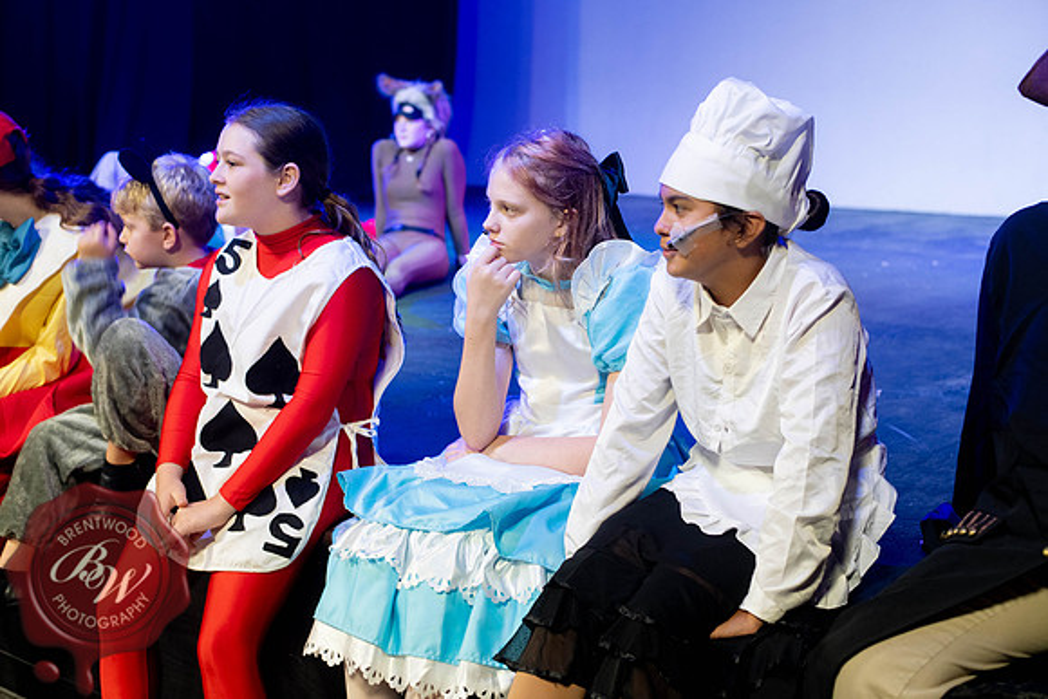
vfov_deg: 27.0
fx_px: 1456
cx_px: 524
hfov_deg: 39.6
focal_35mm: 50
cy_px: 350
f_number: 3.5
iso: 900
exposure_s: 1/50
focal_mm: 50
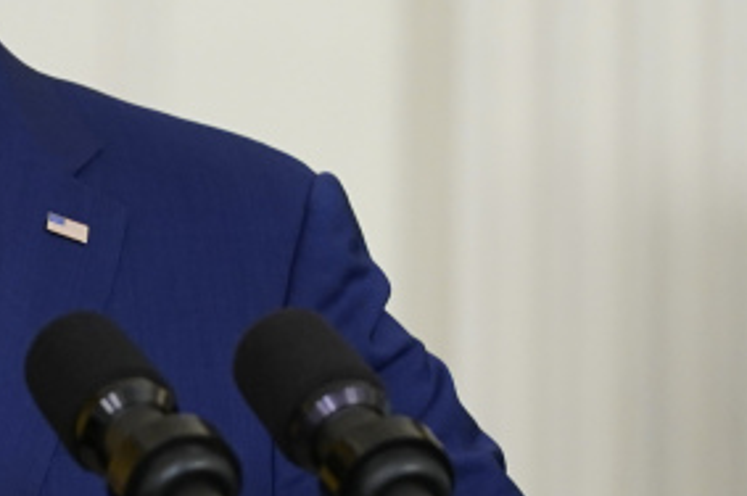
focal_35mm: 849
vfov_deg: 1.6
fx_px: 17596
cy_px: 441
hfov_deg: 2.4
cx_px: -290
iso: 2000
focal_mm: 200
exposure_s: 1/250
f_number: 2.8
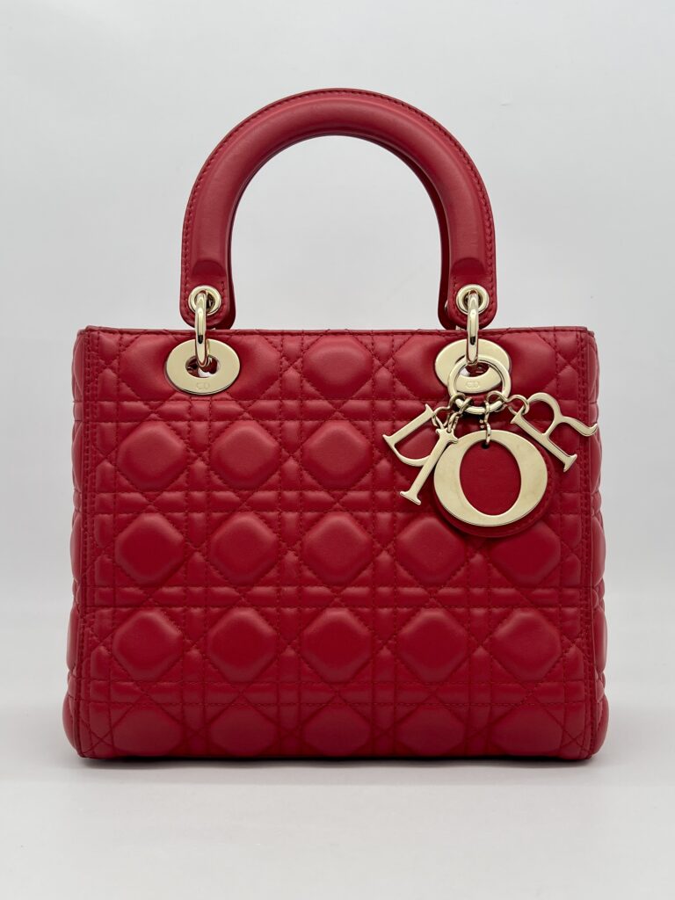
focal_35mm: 26
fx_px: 676
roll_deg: -1.0
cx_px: 338
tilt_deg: +0.3
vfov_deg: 67.3
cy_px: 450
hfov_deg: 53.1
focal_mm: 5.7
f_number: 1.5
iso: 40
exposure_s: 1/248
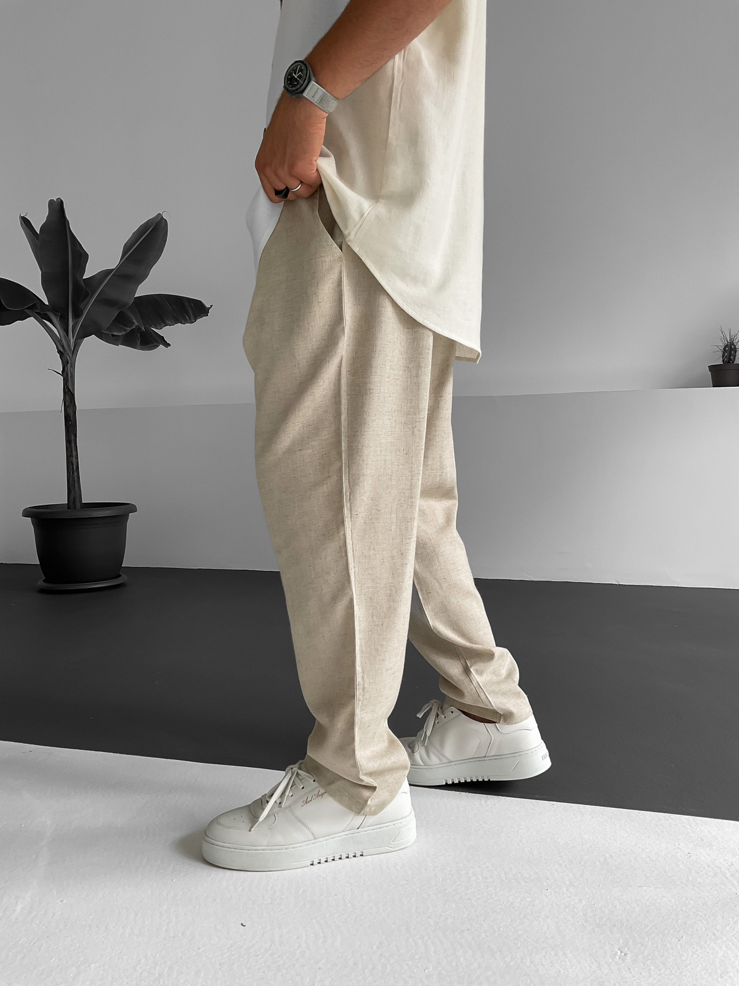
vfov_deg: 61.7
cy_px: 493
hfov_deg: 48.2
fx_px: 825
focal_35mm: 29
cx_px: 370
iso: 20
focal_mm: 3
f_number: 1.8
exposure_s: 1/120
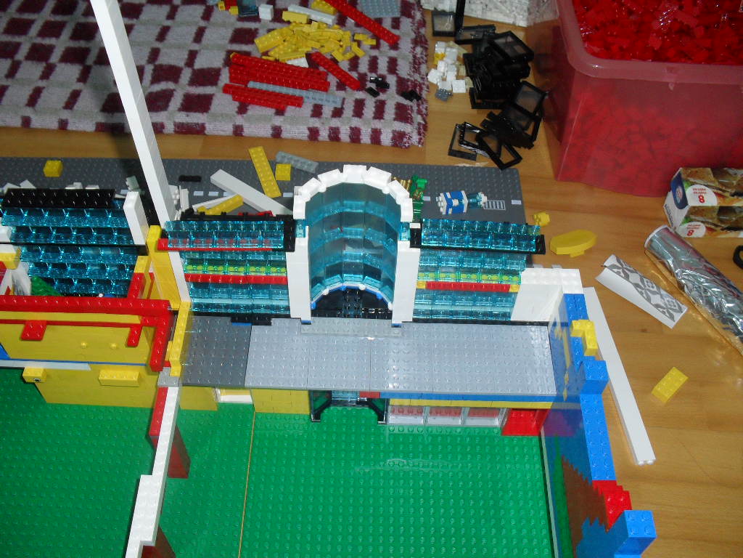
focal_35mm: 35
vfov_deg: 40.7
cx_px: 372
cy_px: 279
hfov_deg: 52.6
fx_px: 751
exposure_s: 1/45
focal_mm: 6.3
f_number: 3.2
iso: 200
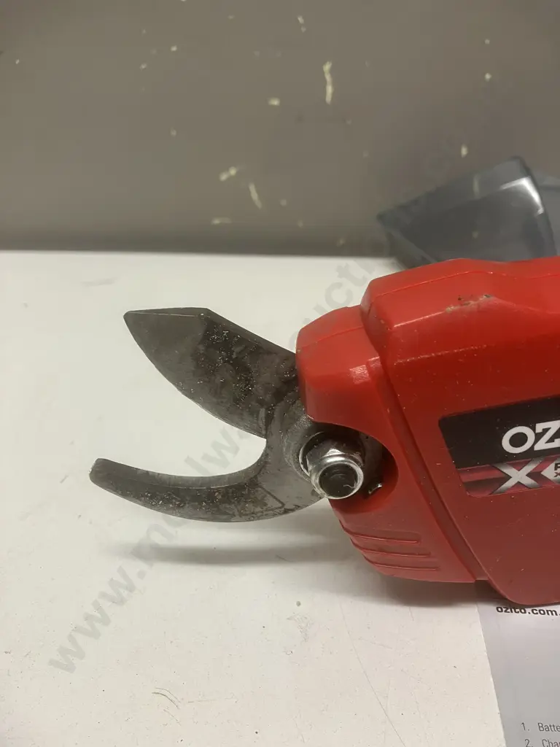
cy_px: 374
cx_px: 280
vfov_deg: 63.4
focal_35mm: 28
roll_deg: +0.8
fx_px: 604
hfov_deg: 49.7
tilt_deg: -29.9
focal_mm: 3.99
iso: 80
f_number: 1.8
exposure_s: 1/50
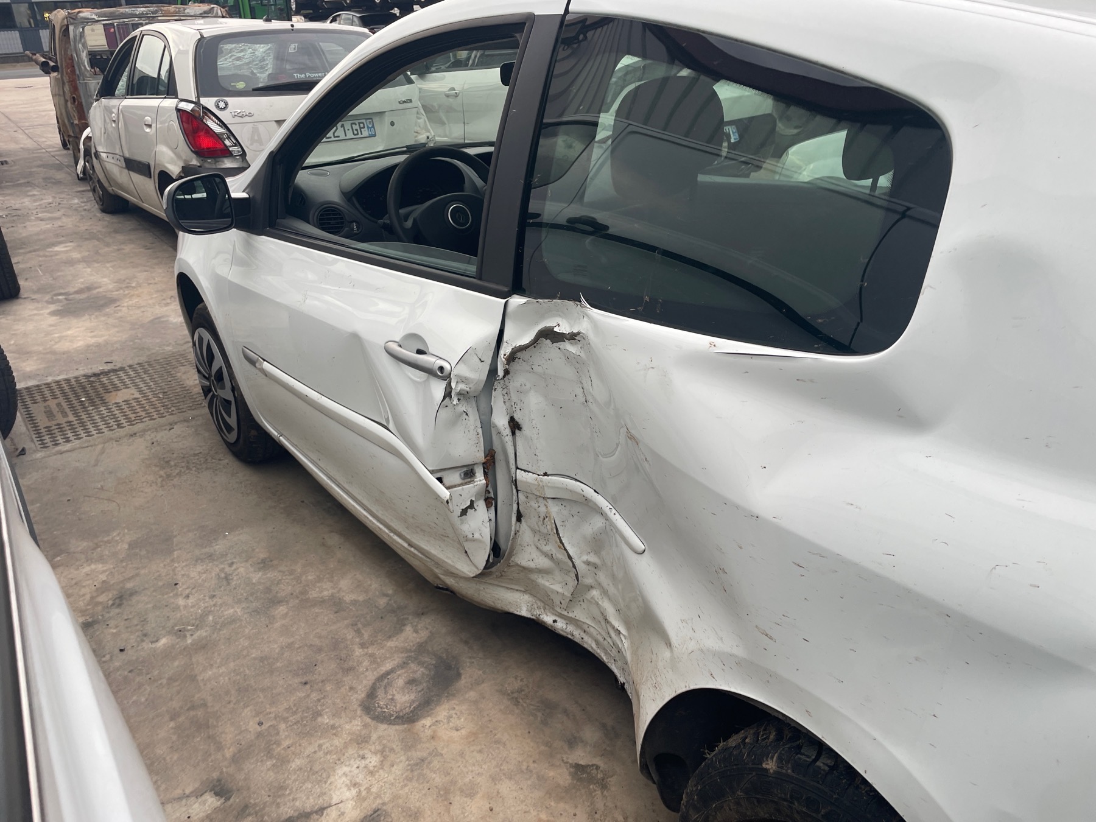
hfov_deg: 67.3
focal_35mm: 26
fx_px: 823
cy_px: 411
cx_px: 548
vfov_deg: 53.1
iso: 32
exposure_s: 1/134
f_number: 1.6
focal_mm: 4.2
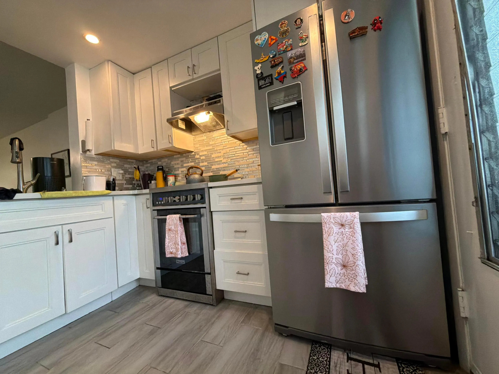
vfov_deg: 85.7
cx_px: 250
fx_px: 202
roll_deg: +4.1
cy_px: 187
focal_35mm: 14
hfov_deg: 102.1
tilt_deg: +1.6
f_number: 2.2
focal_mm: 2.22
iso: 500
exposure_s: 1/60
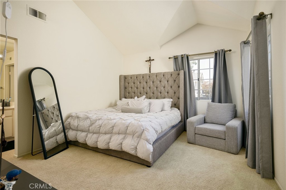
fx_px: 143
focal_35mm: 18
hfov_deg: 90.0
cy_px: 95
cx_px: 143
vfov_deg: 67.3
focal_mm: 18
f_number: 8
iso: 400
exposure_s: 1/160
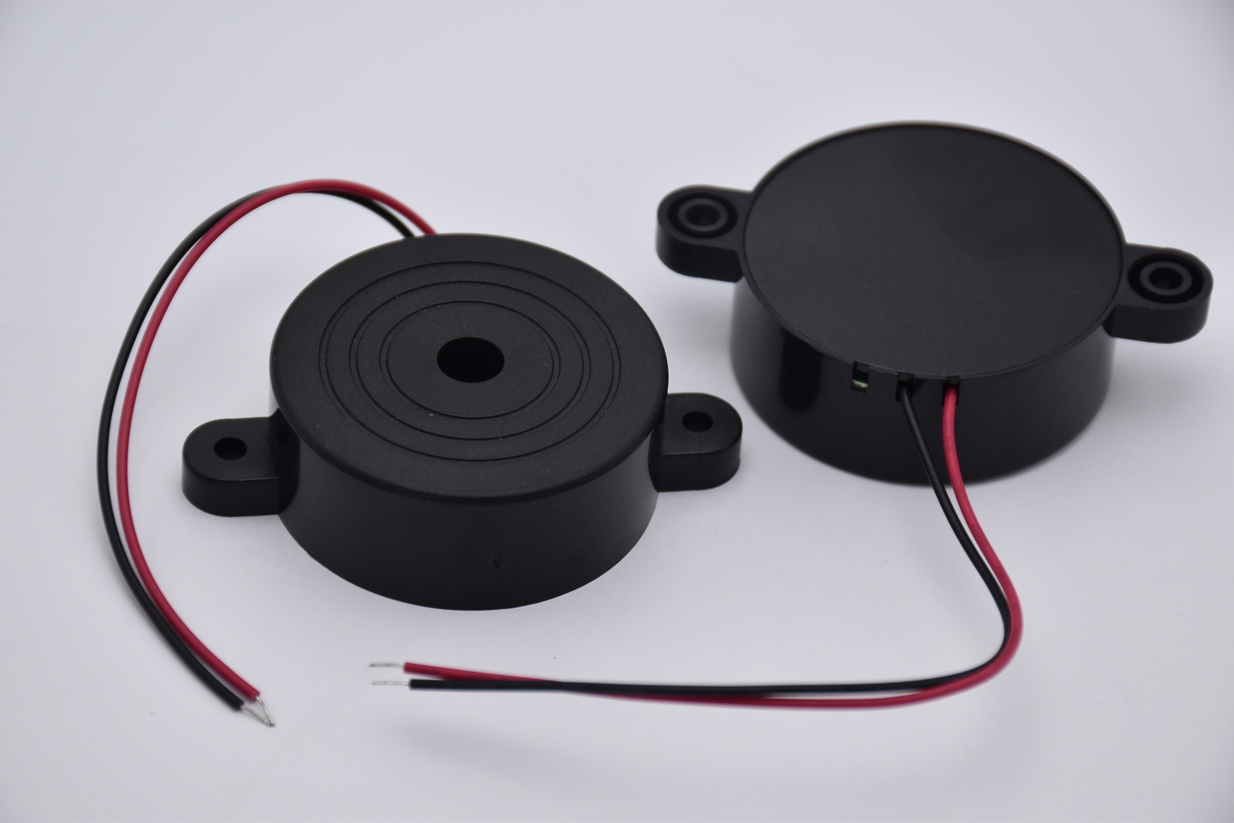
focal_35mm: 174
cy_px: 412
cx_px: 617
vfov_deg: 7.9
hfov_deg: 11.8
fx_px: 5965
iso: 250
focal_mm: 116
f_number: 8
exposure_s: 1/250
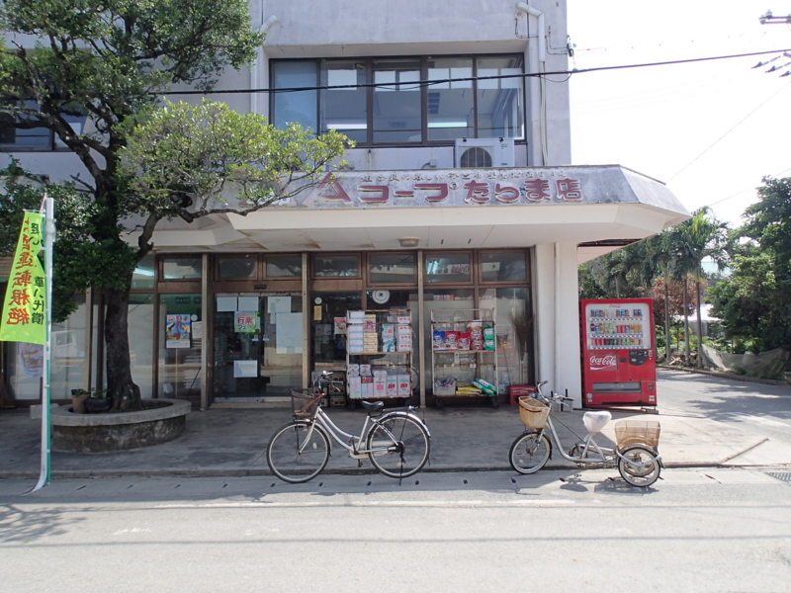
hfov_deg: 69.4
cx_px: 396
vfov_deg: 54.9
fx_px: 571
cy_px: 296
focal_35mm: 25
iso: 100
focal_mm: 4.5
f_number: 2.8
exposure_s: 1/800
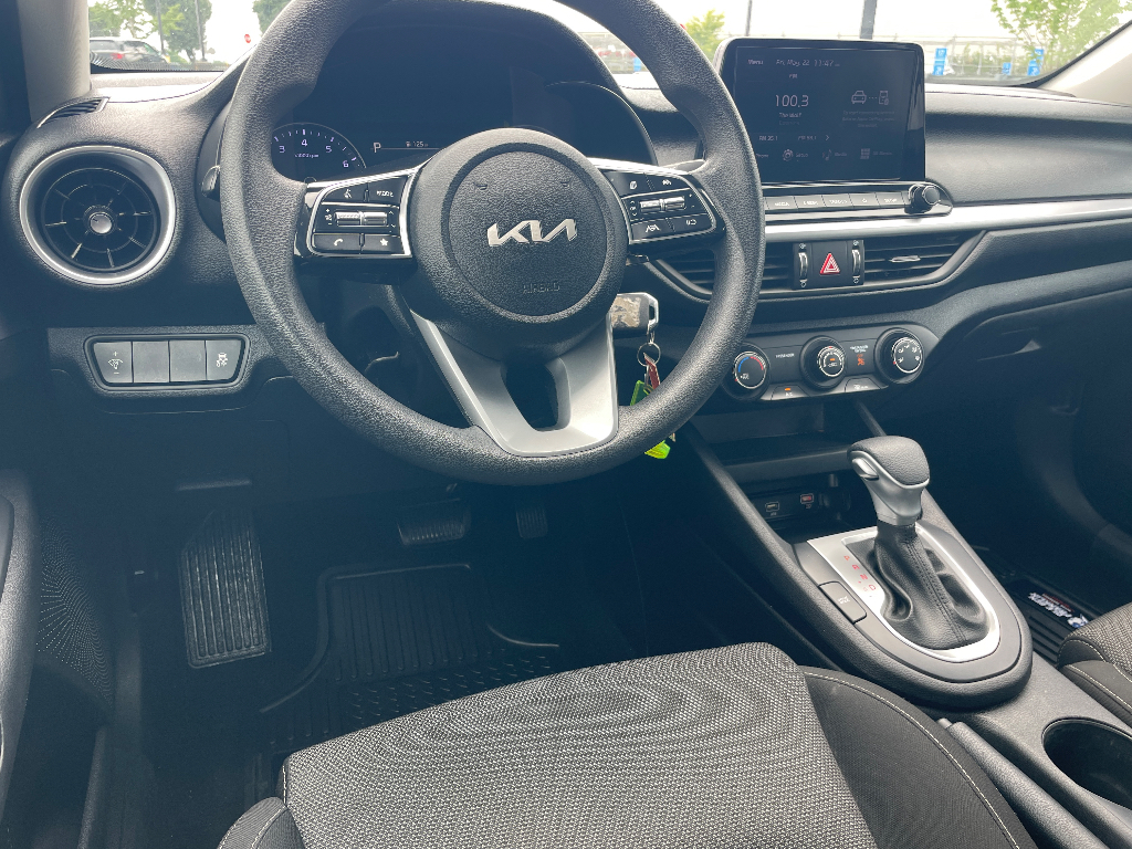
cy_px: 424
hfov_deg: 67.3
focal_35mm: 26
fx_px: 850
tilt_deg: -20.2
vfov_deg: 53.1
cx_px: 566
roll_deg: -1.8
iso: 32
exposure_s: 1/121
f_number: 1.6
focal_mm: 4.2
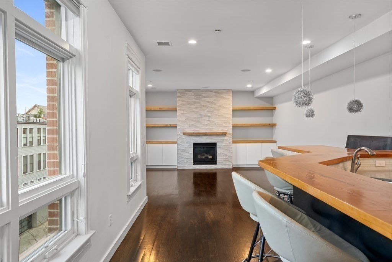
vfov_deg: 51.3
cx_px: 196
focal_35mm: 25
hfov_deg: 71.5
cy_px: 131
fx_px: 272
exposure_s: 1/2.5
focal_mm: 25
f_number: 8
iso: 800
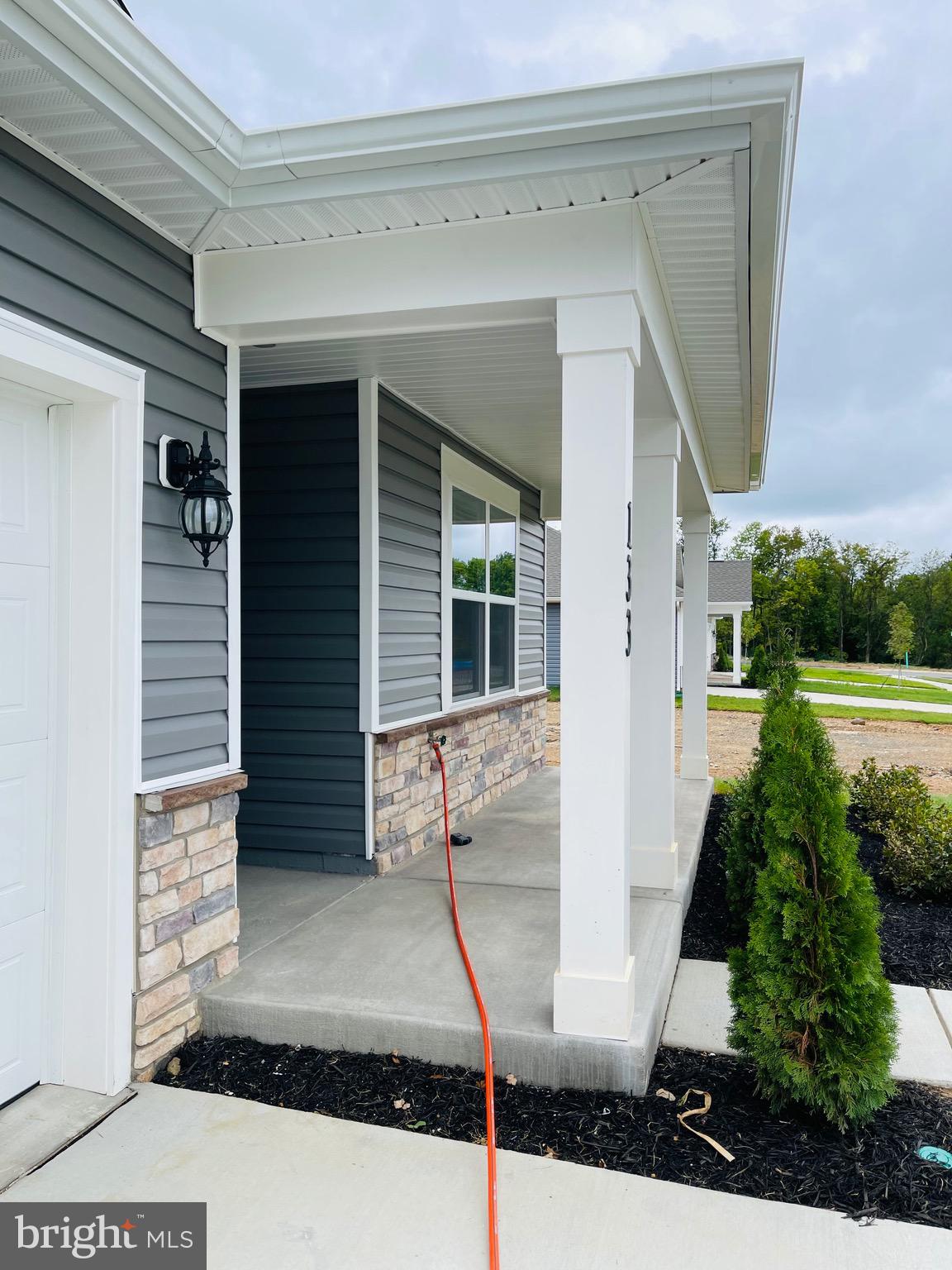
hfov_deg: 54.9
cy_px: 635
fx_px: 917
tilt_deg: -0.2
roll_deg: -2.0
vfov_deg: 69.4
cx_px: 476
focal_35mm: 25
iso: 32
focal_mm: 5.1
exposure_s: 1/1420
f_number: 1.6
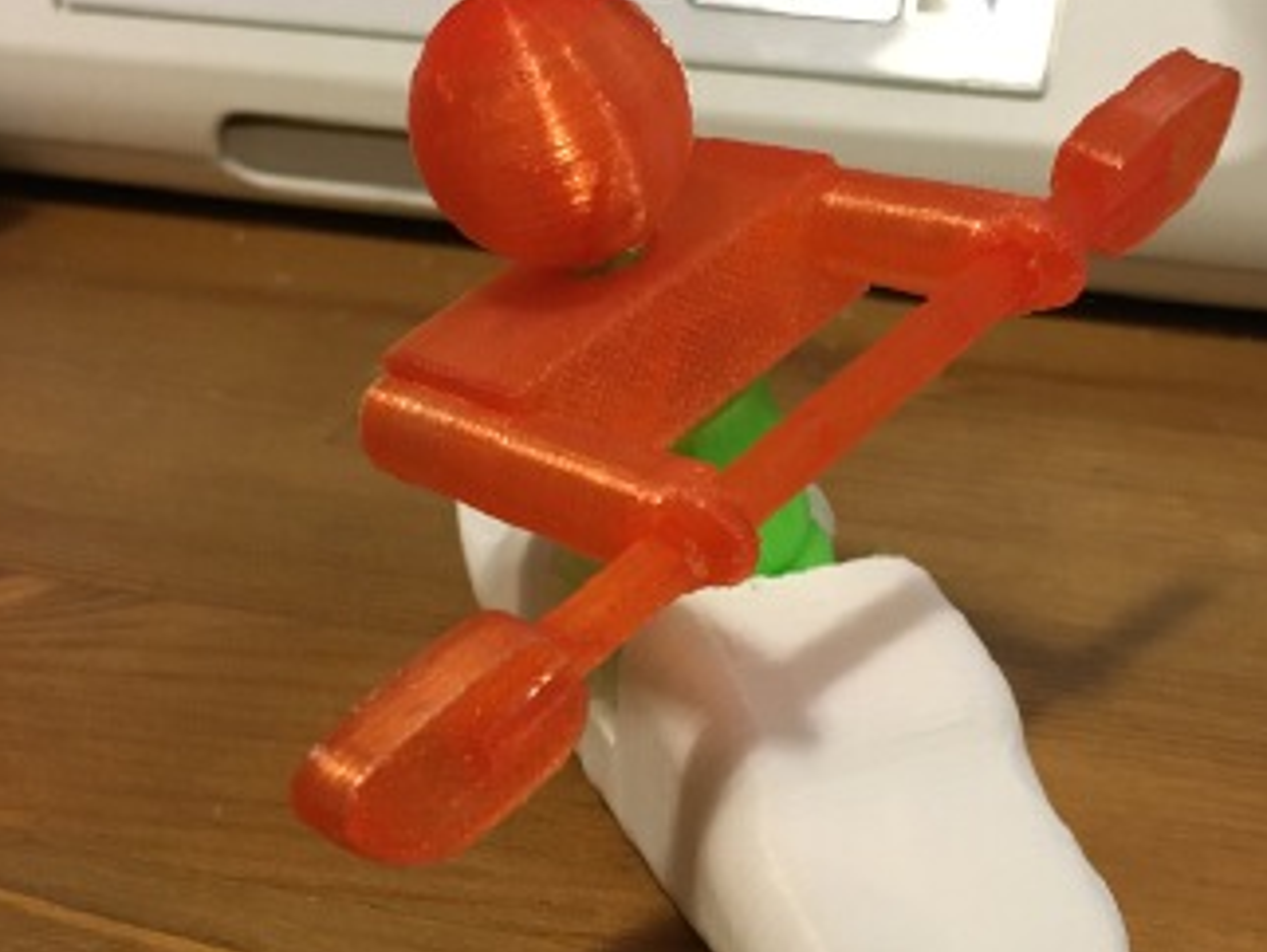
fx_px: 1758
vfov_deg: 30.1
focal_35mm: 48
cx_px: 757
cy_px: 637
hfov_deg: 39.5
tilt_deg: -29.5
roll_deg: -1.1
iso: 200
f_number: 2.2
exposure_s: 1/20
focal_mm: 4.15
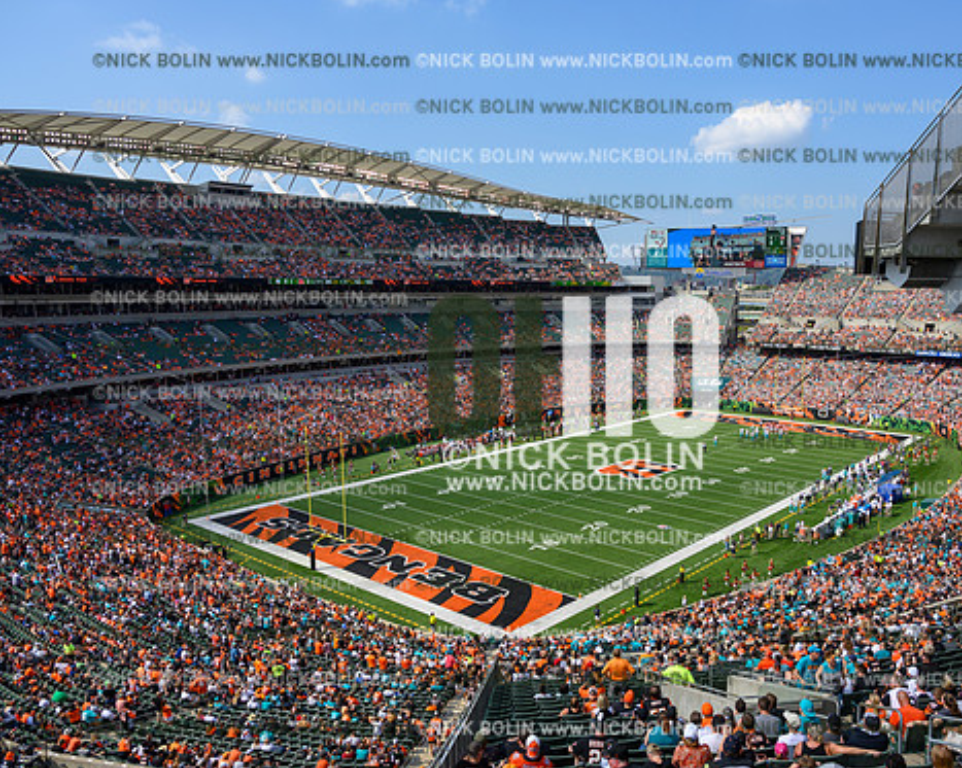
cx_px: 573
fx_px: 797
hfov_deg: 61.8
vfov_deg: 51.5
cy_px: 394
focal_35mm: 28
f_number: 7.1
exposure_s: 1/400
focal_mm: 24
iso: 80
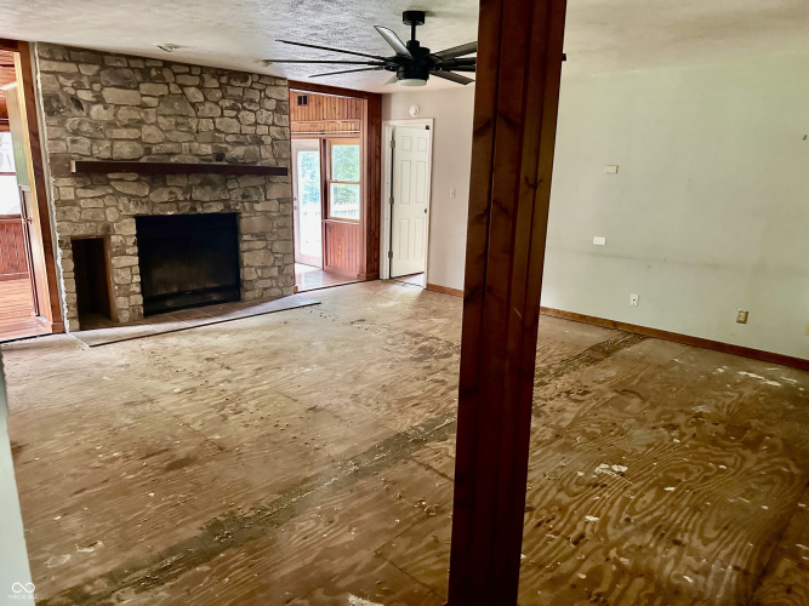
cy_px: 303
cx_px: 404
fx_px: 561
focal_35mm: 24
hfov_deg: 71.6
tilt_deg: -13.1
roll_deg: -1.3
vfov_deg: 56.8
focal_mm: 6.86
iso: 1000
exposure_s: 1/35
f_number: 1.78
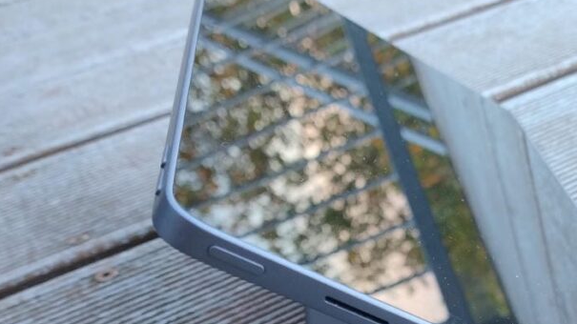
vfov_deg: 21.4
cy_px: 324
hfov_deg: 37.8
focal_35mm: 54
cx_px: 417
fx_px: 826
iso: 678
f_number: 1.7
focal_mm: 4.71
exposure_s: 1/50
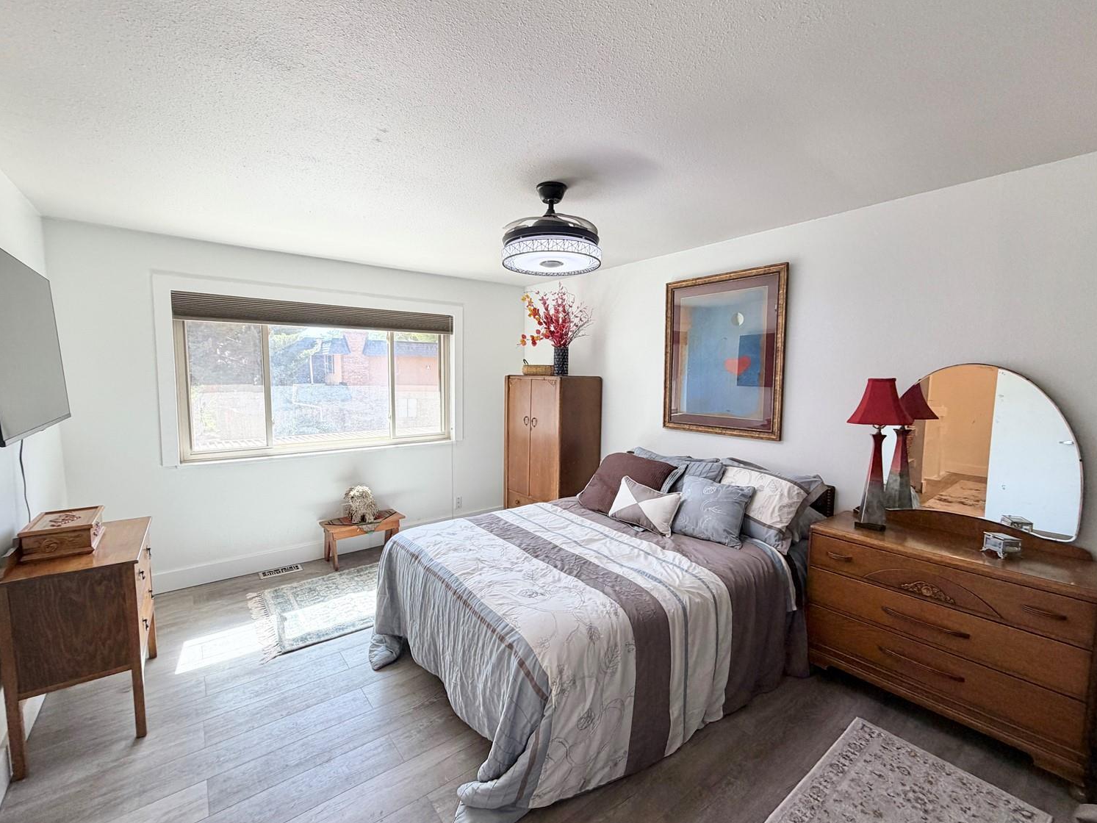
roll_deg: -0.3
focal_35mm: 15
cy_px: 417
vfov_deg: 81.8
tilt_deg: -5.1
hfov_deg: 98.2
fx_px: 475
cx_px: 551
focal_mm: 2.22
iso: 100
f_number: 2.2
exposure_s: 1/121
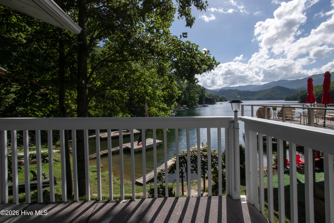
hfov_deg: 100.4
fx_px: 139
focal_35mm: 15
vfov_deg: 77.3
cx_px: 167
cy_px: 112
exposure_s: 1/200
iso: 320
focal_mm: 10
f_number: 22
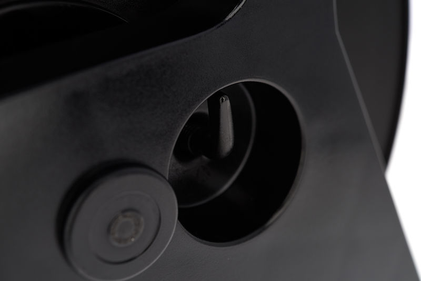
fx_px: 526
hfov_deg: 43.6
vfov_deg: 29.9
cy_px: 140
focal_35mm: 45
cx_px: 210
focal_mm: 45
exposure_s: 1/100
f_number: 9
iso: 64
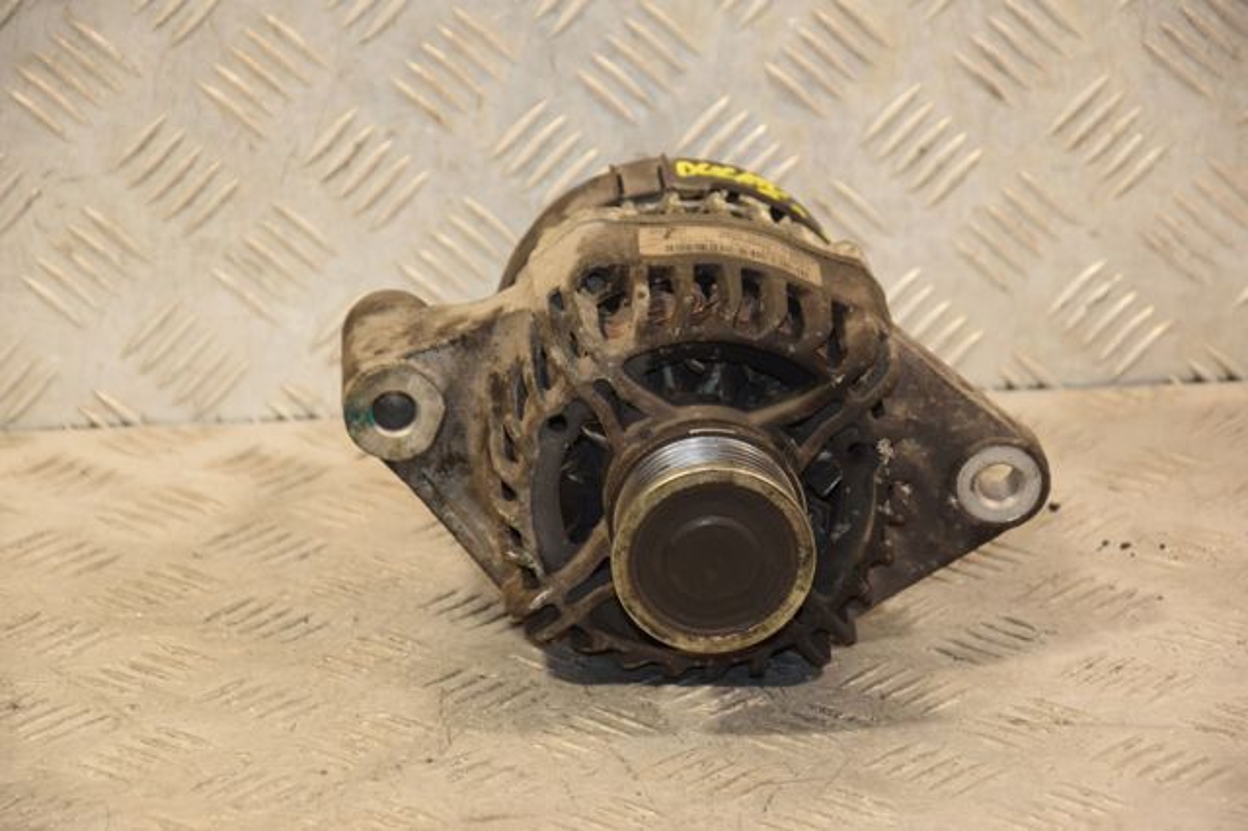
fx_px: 5457
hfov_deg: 13.0
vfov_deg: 8.7
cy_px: 416
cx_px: 624
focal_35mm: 158
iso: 800
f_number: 5.6
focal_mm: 105
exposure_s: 1/125
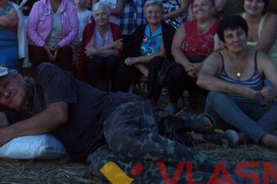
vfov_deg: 19.6
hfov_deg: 28.6
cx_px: 50
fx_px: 530
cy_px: 63
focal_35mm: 69
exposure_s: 1/6
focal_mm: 22
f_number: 4
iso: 3200
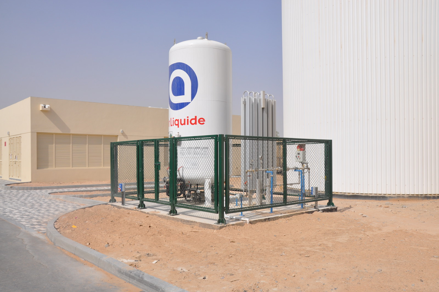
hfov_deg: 59.5
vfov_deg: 41.6
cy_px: 146
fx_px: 384
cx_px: 220
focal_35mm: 32
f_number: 10
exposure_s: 1/400
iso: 200
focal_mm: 21
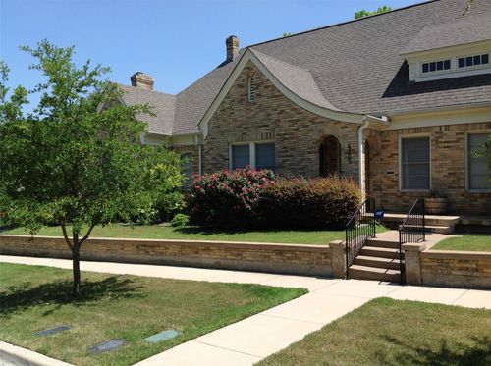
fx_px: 495
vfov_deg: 40.6
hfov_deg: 52.7
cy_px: 183
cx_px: 246
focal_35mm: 35
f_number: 2.4
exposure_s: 1/1779
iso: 50
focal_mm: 4.28
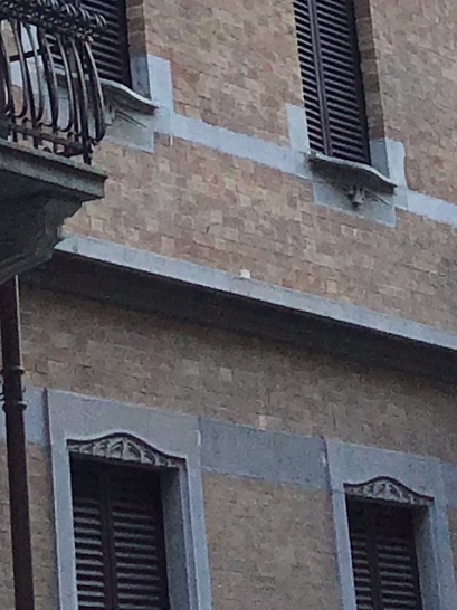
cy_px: -617
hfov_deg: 9.3
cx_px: 40
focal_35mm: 159
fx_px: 2801
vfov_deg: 11.2
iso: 25
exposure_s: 1/50
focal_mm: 3.3
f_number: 2.4
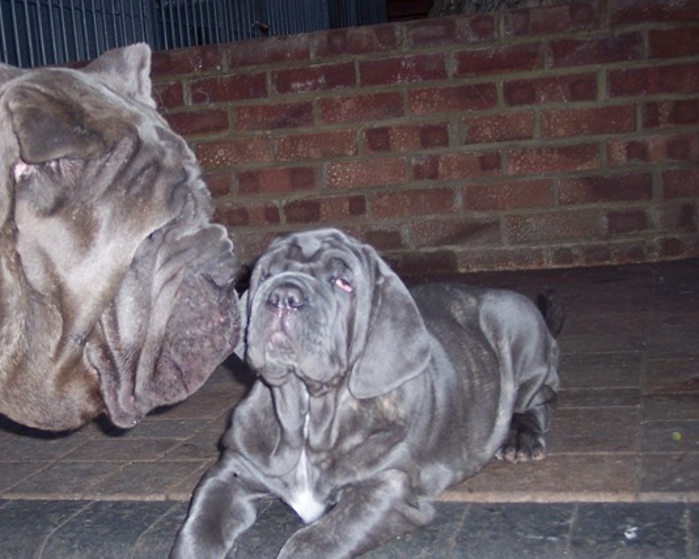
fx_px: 1179
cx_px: 253
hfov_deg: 32.8
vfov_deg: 26.6
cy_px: 359
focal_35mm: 57
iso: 100
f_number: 2.8
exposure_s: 1/60
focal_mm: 8
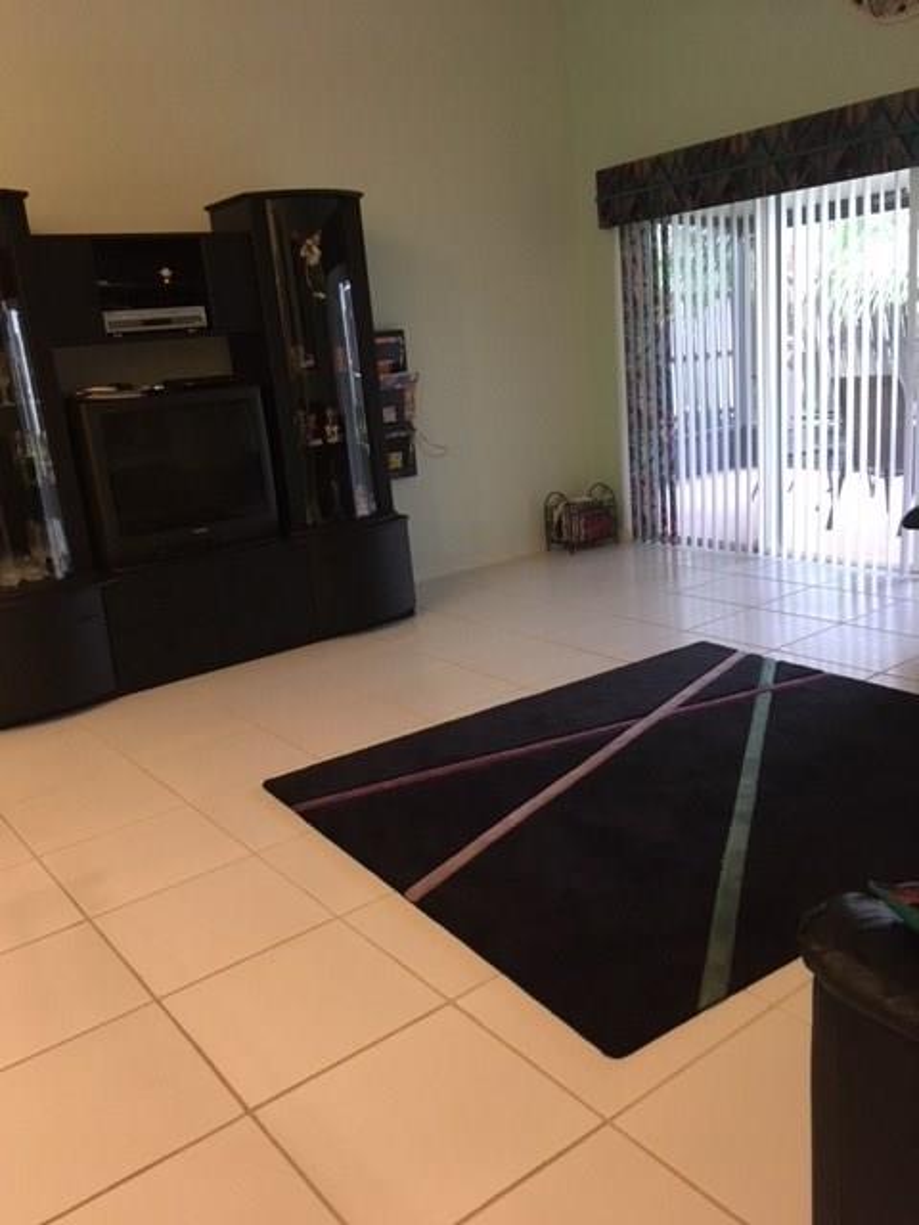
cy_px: 612
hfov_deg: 48.2
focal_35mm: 29
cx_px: 460
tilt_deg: -14.2
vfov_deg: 61.7
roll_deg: +6.8
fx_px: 1027
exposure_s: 1/20
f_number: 2.2
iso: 200
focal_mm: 4.15
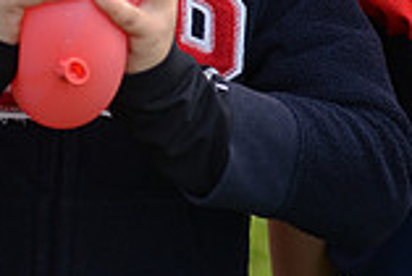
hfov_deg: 7.9
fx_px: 2967
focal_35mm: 259
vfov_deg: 5.2
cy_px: -212
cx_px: 92
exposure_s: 1/1250
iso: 250
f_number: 2.8
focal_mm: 70
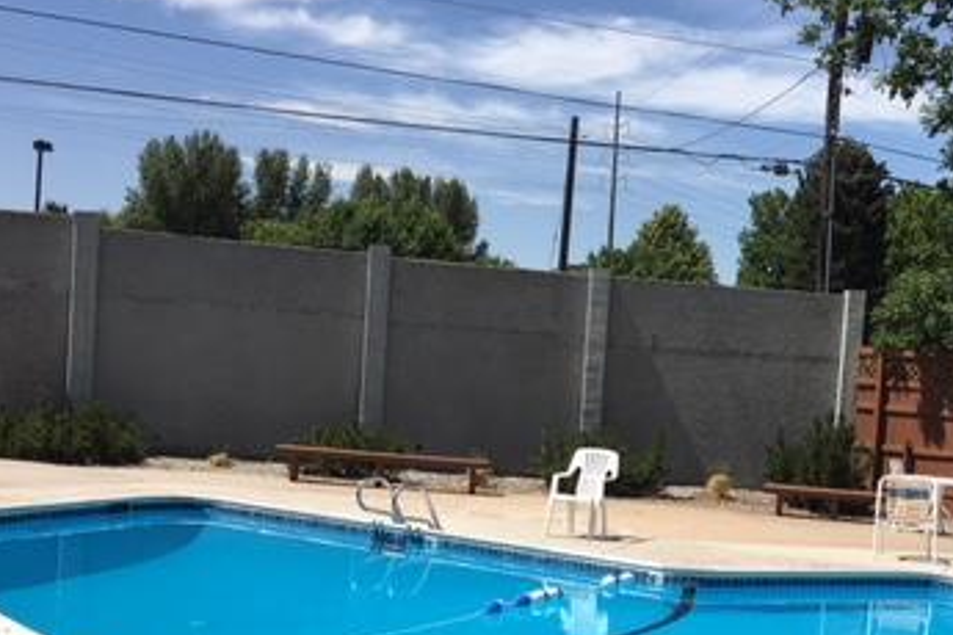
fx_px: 1482
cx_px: 740
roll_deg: -1.7
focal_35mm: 56
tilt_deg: -1.9
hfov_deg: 34.7
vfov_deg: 24.0
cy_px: 444
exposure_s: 1/2198
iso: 25
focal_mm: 4.15
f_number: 2.2
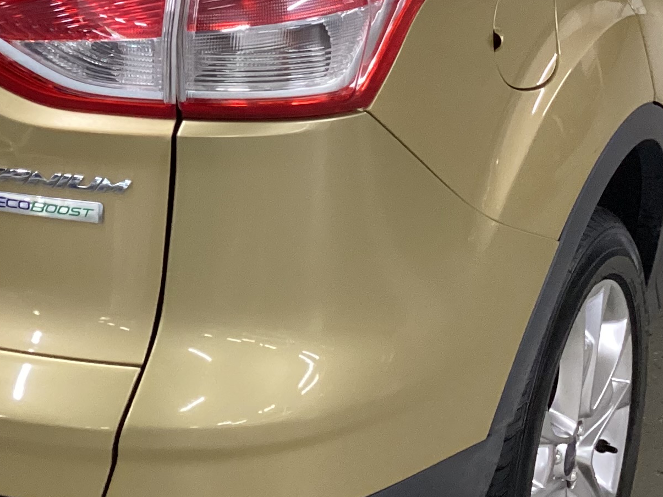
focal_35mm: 84
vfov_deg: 17.3
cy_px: 54
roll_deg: +0.7
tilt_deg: -20.6
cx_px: 107
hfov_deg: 22.9
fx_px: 1608
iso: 400
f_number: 2.4
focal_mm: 3.3
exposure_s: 1/60
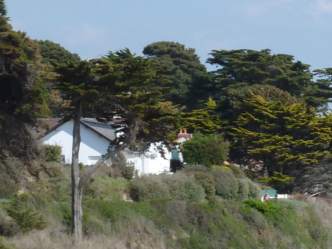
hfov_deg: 6.0
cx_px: 514
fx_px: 3135
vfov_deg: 4.5
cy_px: 275
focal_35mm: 327
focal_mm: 15.8
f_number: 5
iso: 80
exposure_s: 1/500
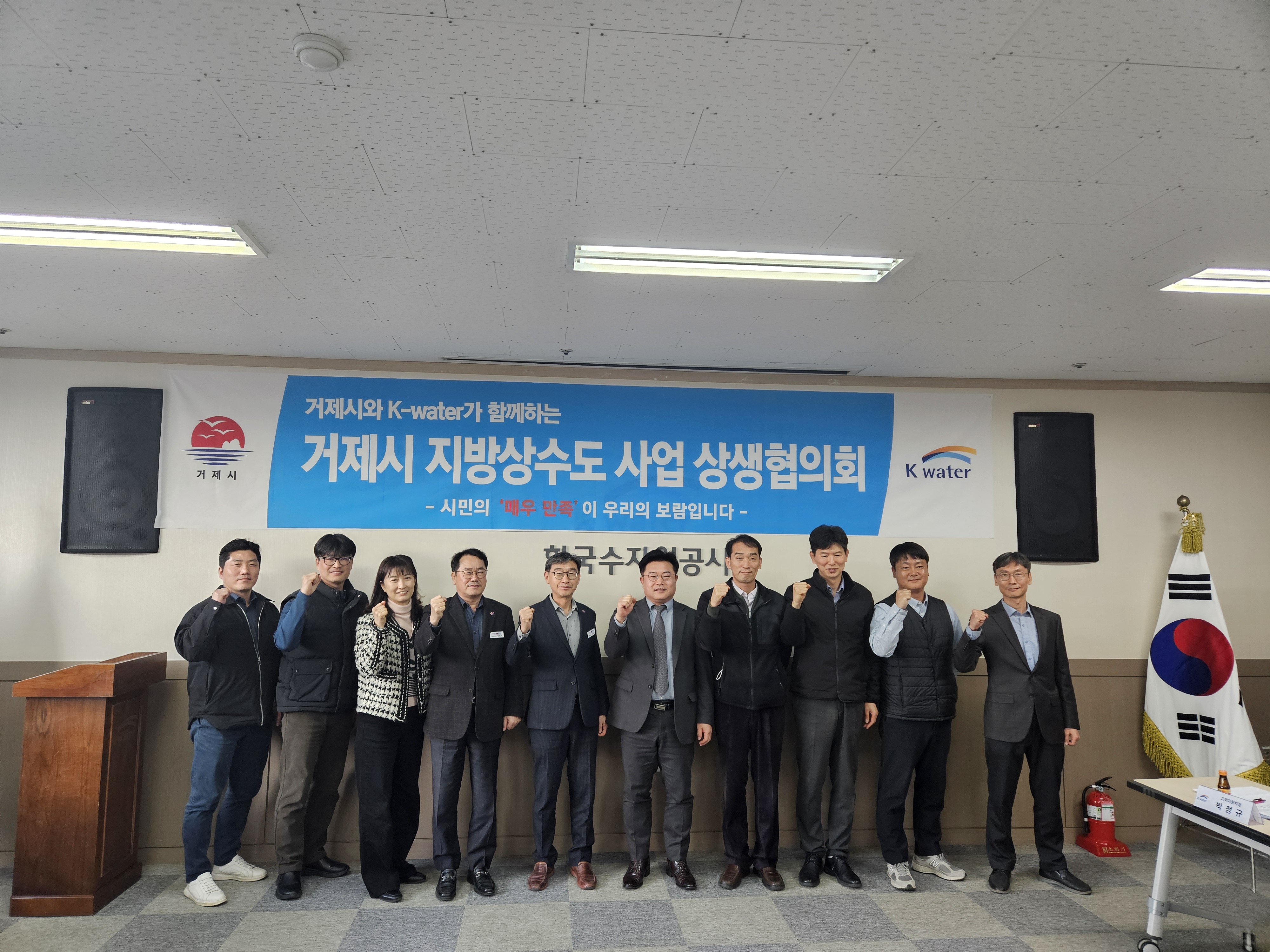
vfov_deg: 58.9
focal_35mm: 23
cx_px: 635
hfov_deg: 73.9
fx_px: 844
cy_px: 476
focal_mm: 5.4
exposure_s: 1/120
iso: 320
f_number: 1.8
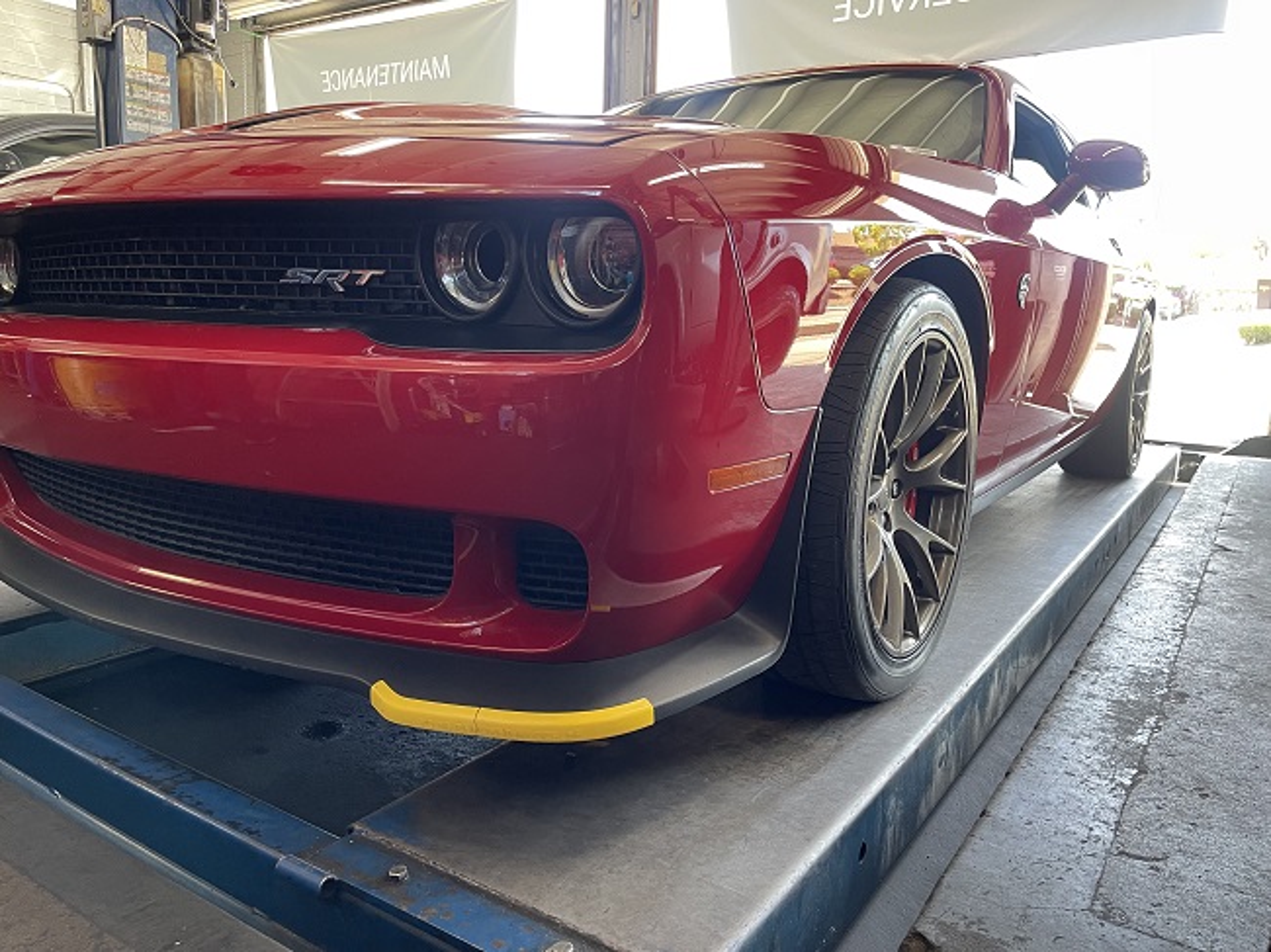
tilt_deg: -10.8
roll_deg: -2.9
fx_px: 954
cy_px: 476
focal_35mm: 26
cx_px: 636
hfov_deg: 67.3
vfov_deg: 53.0
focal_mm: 5.1
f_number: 1.6
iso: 125
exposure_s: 1/87
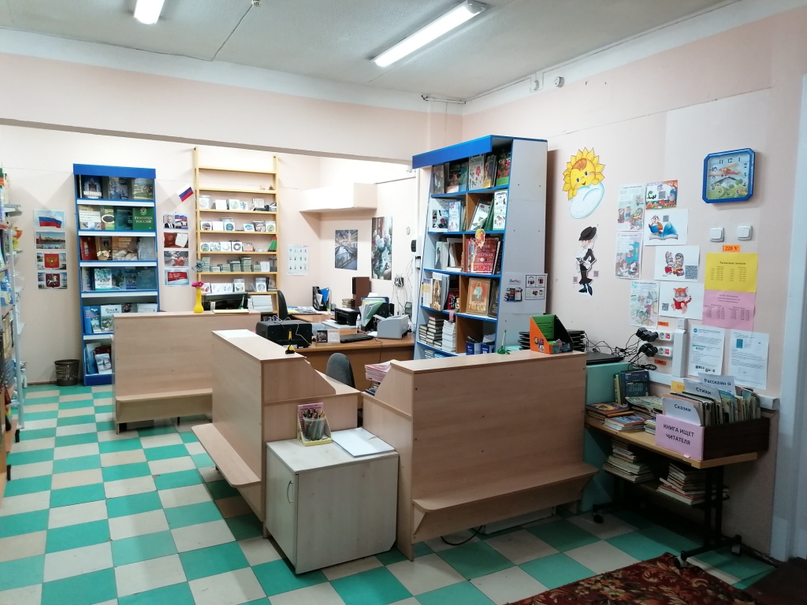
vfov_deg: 51.4
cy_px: 302
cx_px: 404
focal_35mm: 27
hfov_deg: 65.3
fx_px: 629
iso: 320
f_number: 1.8
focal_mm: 4.75
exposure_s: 1/33.3
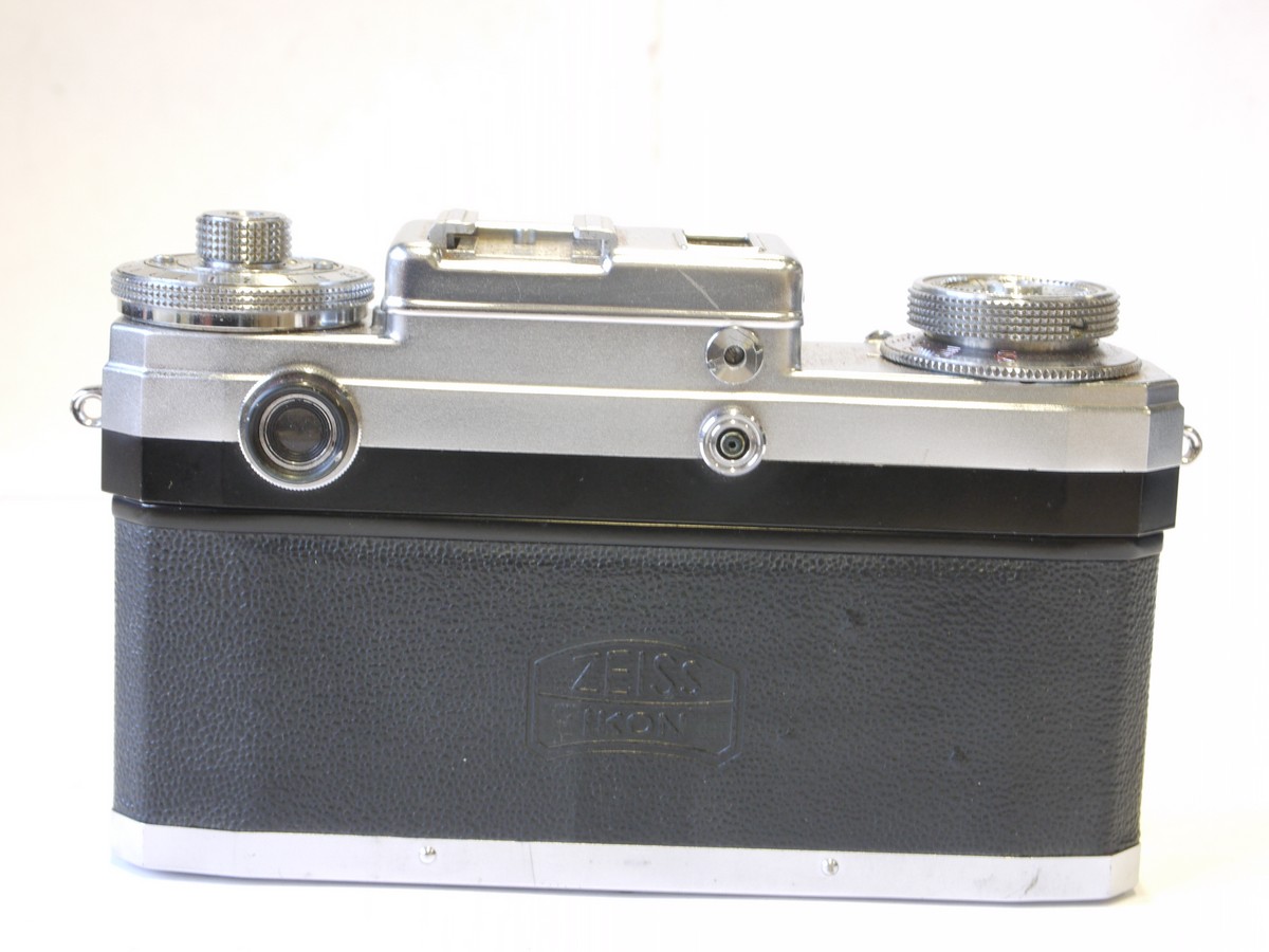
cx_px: 634
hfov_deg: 25.7
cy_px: 476
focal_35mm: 76
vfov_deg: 19.4
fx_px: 2786
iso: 400
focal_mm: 38
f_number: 11
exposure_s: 1/4
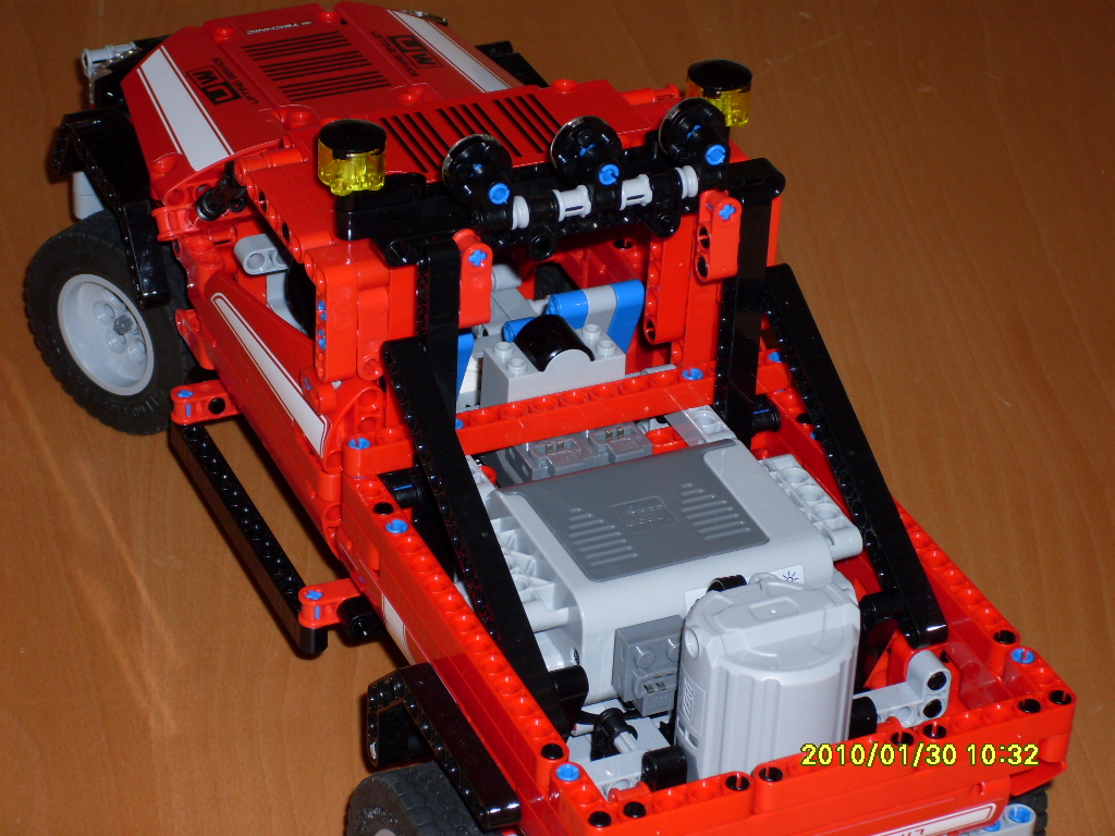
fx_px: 3672
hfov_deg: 17.3
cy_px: 418
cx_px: 558
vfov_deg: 13.0
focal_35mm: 114
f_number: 5.2
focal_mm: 18.9
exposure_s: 1/60
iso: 100
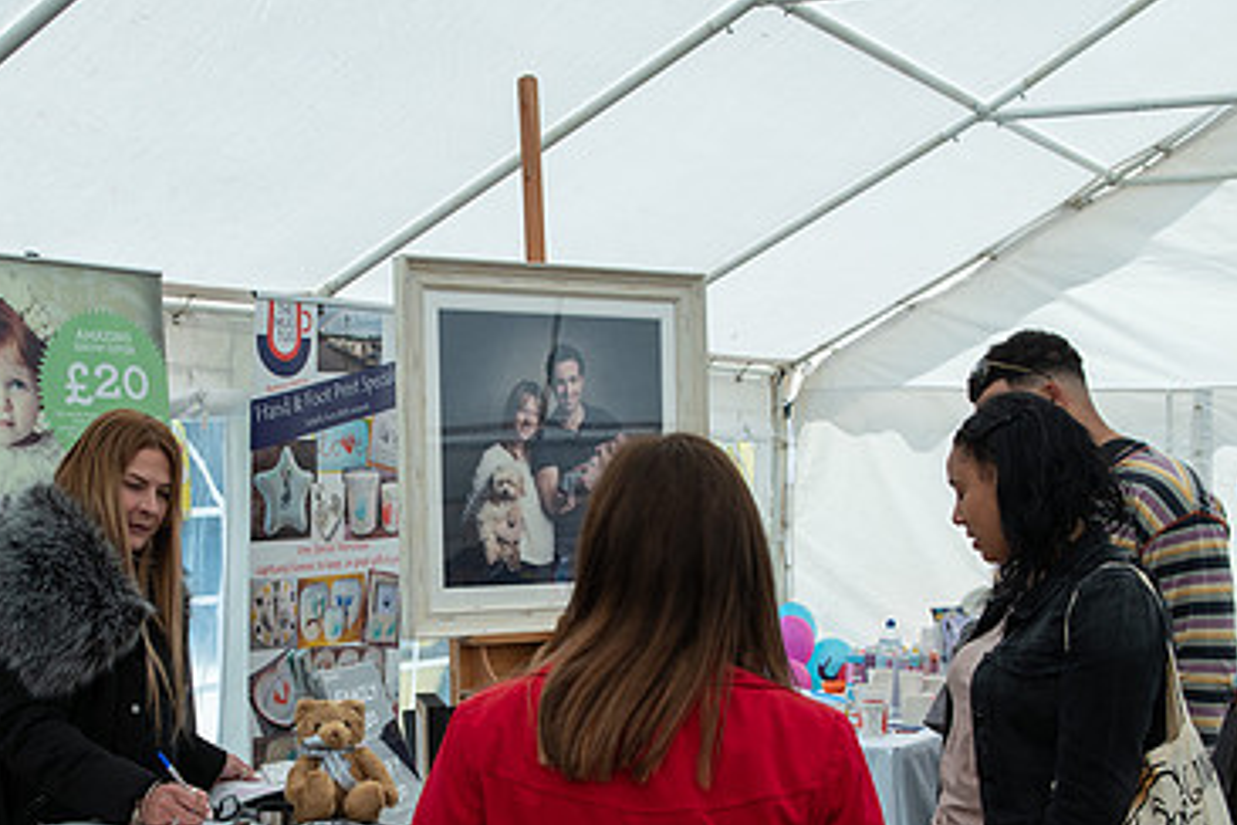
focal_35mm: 57
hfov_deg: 34.8
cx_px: 445
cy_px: 571
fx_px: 1958
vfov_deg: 23.6
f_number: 6.3
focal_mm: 34
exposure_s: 1/80
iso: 80
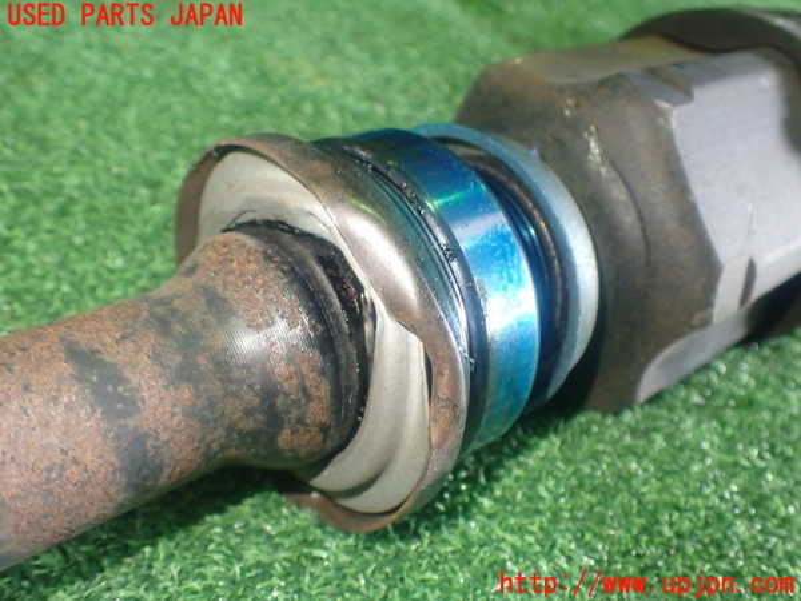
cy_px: 300
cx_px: 400
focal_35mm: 36
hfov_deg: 51.4
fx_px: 833
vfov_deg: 39.7
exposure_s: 1/40
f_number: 2.5
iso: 640
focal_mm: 6.37
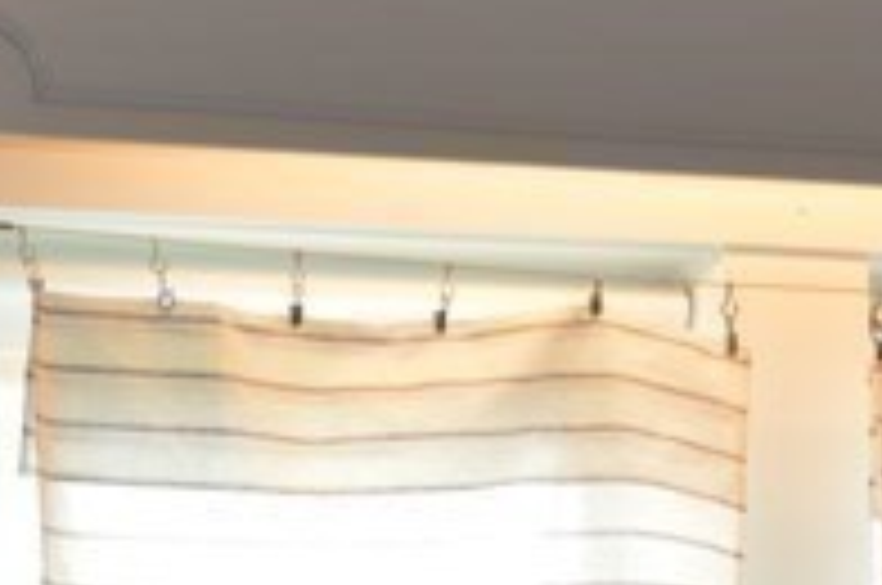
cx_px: 639
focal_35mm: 188
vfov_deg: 7.1
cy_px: 1118
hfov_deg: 10.9
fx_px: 4598
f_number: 4
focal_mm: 24
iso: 400
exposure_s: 1/80
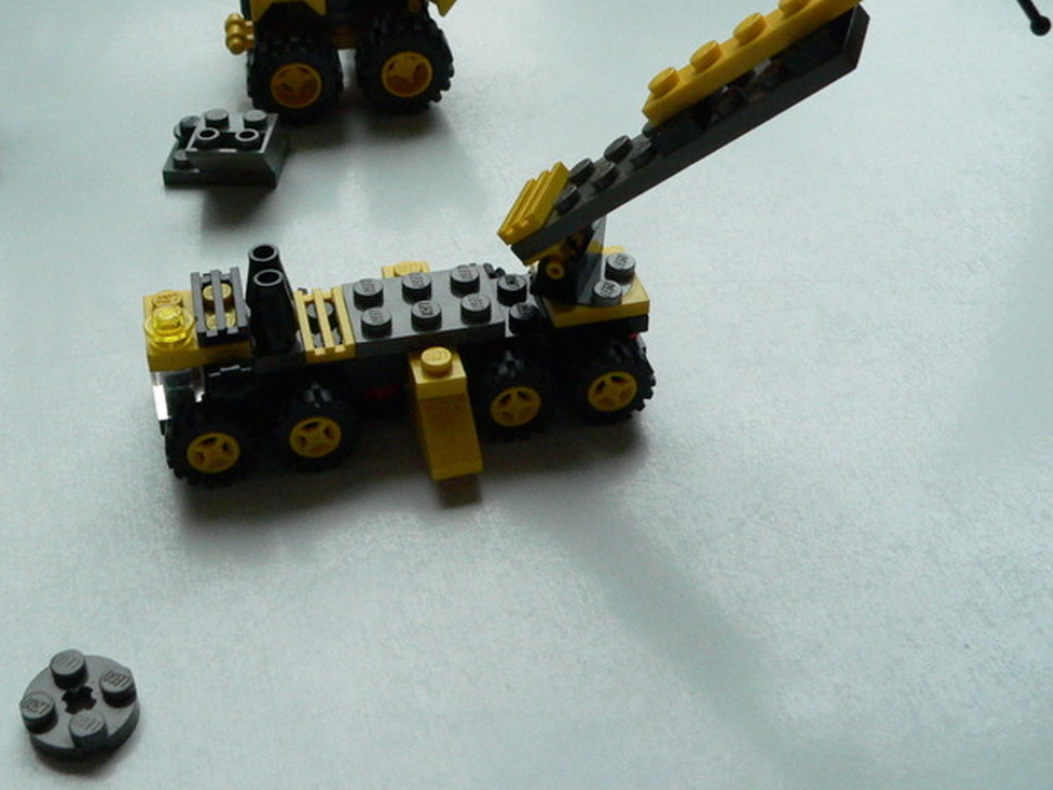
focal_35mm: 47
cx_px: 426
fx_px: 1430
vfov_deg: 30.8
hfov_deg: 40.3
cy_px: 308
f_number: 4
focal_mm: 6
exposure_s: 1/160
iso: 400
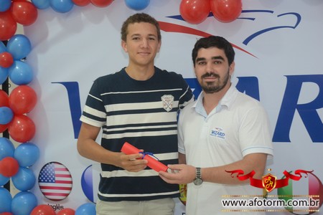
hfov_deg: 28.1
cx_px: 162
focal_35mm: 72
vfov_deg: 18.9
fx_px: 646
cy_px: 108
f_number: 4.8
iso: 1600
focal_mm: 48
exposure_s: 1/80
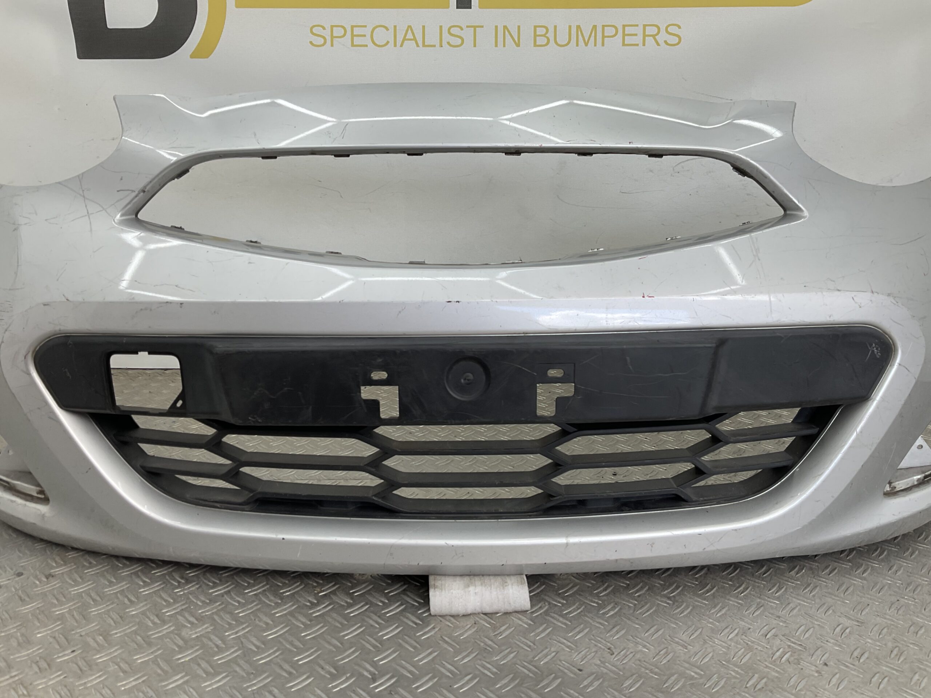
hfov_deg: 61.7
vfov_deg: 48.2
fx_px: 780
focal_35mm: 29
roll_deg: -1.1
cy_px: 349
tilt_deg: -15.6
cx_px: 466
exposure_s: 1/129
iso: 16
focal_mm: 3
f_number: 1.8
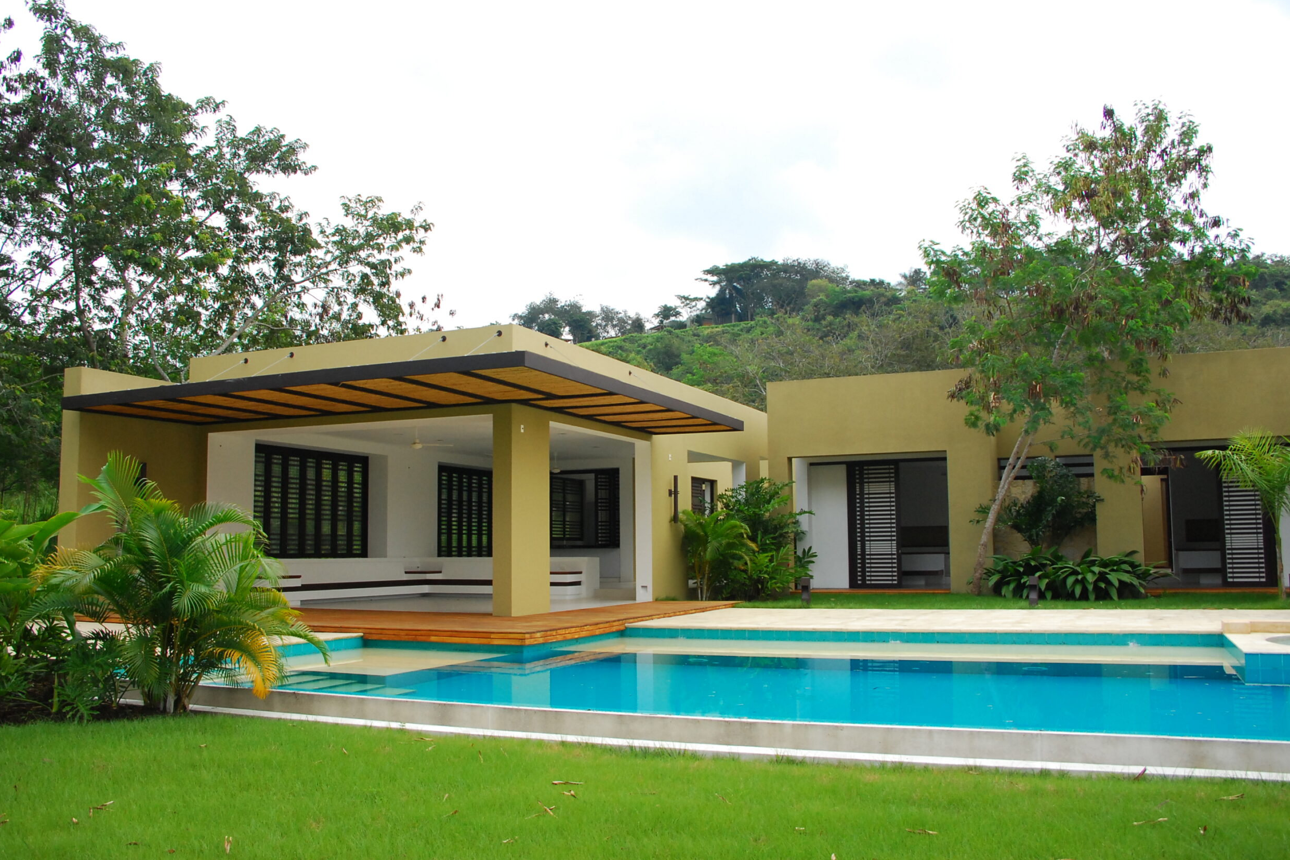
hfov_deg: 60.3
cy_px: 427
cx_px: 637
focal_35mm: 31
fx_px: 1111
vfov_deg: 42.3
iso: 500
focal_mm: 20
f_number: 8
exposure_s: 1/500
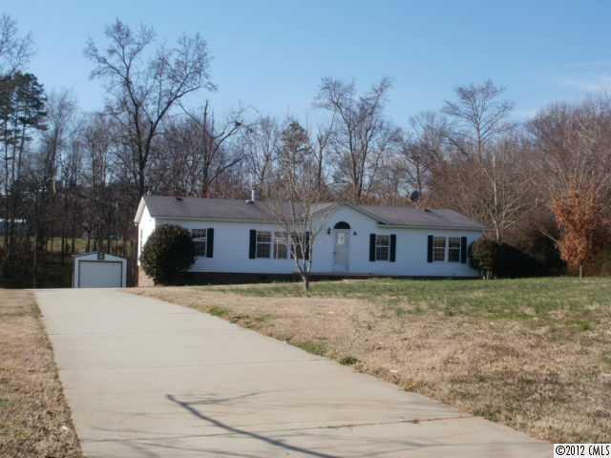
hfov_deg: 42.9
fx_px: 777
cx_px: 306
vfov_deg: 32.9
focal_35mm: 44
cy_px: 229
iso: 100
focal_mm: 7.7
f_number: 6.3
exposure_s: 1/320
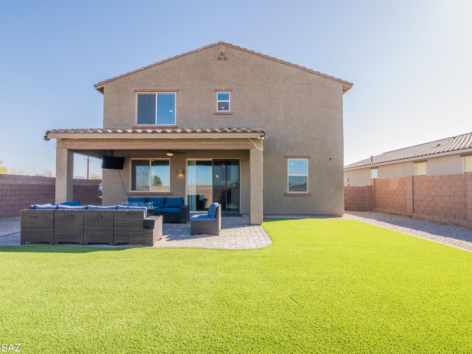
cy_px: 180
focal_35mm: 18
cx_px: 223
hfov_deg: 87.7
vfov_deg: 71.6
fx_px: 245
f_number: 22
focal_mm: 16
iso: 100
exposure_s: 1/13
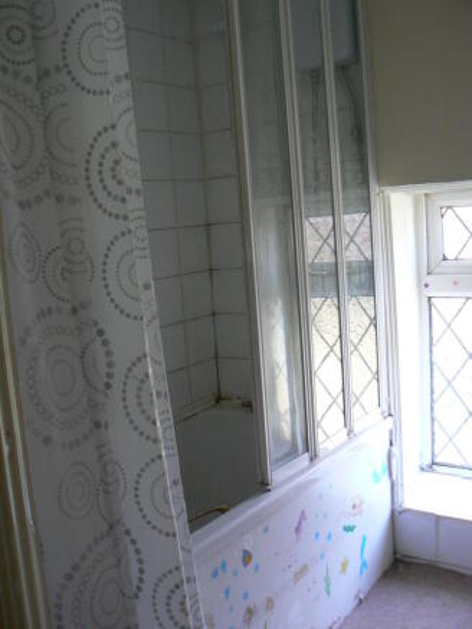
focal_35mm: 36
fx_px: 654
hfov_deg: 39.7
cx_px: 236
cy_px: 314
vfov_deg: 51.3
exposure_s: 1/30
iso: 160
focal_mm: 6
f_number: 2.8
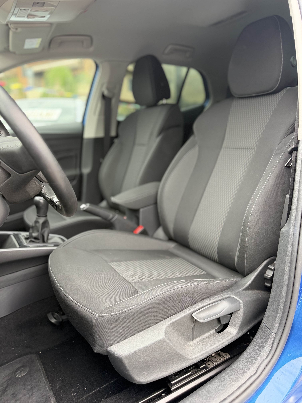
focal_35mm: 24
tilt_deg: -14.2
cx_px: 151
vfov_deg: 71.6
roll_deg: +0.9
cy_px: 202
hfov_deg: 56.8
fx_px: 279
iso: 200
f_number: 1.78
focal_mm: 6.76
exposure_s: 1/215
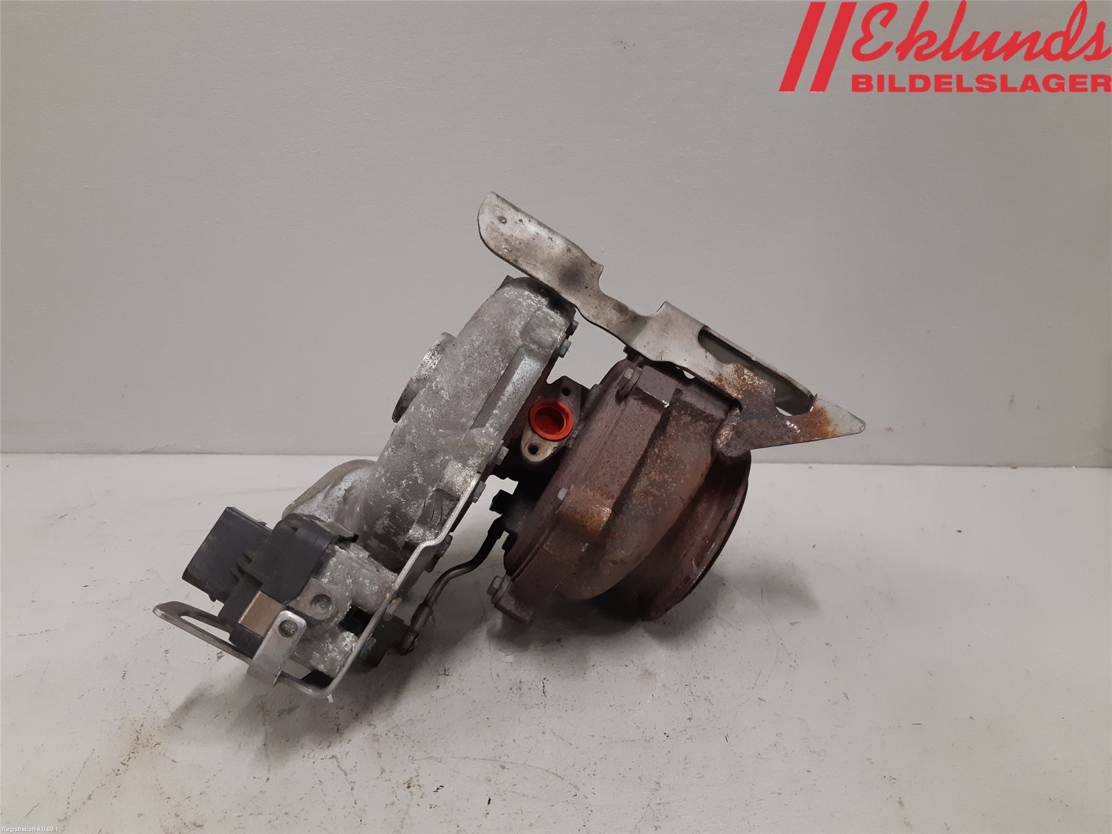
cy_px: 417
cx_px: 556
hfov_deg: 67.3
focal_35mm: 26
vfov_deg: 53.1
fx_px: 835
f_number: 1.7
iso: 160
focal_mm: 3.93
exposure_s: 1/50
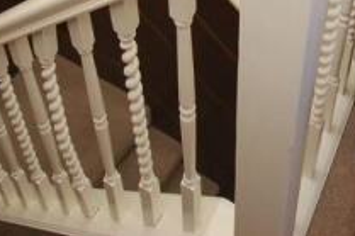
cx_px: 233
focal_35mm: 47
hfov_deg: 41.5
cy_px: -132
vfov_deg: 22.6
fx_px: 463
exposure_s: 1/60
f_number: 4
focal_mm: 10
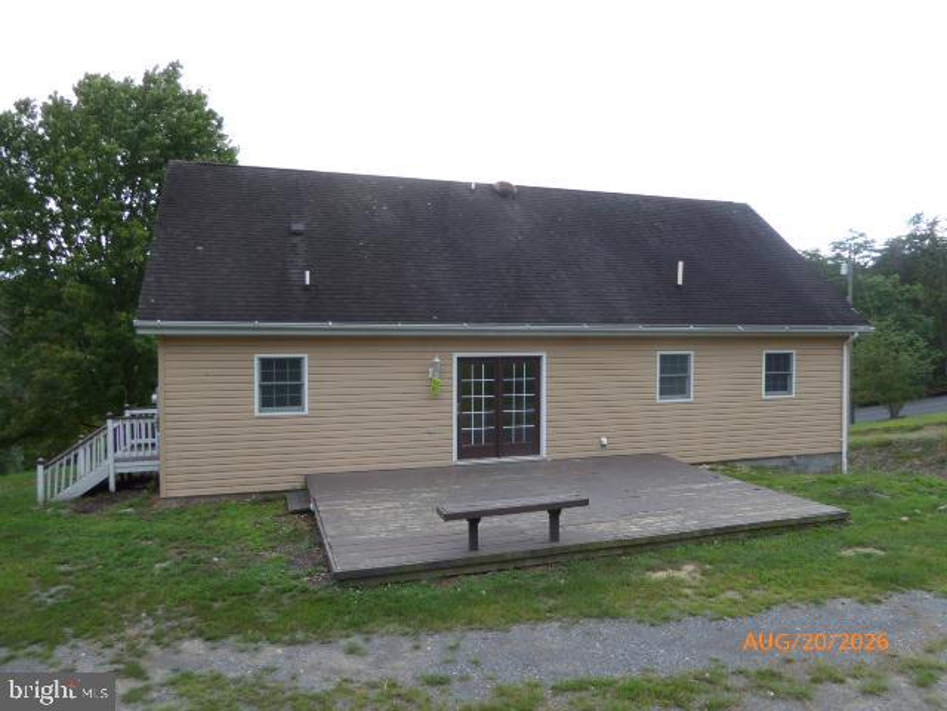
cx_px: 474
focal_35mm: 24
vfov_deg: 56.8
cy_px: 356
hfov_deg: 71.6
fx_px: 657
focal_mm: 4.3
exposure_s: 1/160
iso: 100
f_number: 3.3
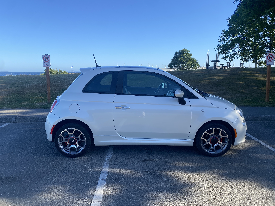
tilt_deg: -8.2
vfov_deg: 53.1
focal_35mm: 26
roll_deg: -0.5
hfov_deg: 67.3
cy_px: 103
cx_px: 138
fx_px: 207
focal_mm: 4.25
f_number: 1.8
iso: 32
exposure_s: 1/1543
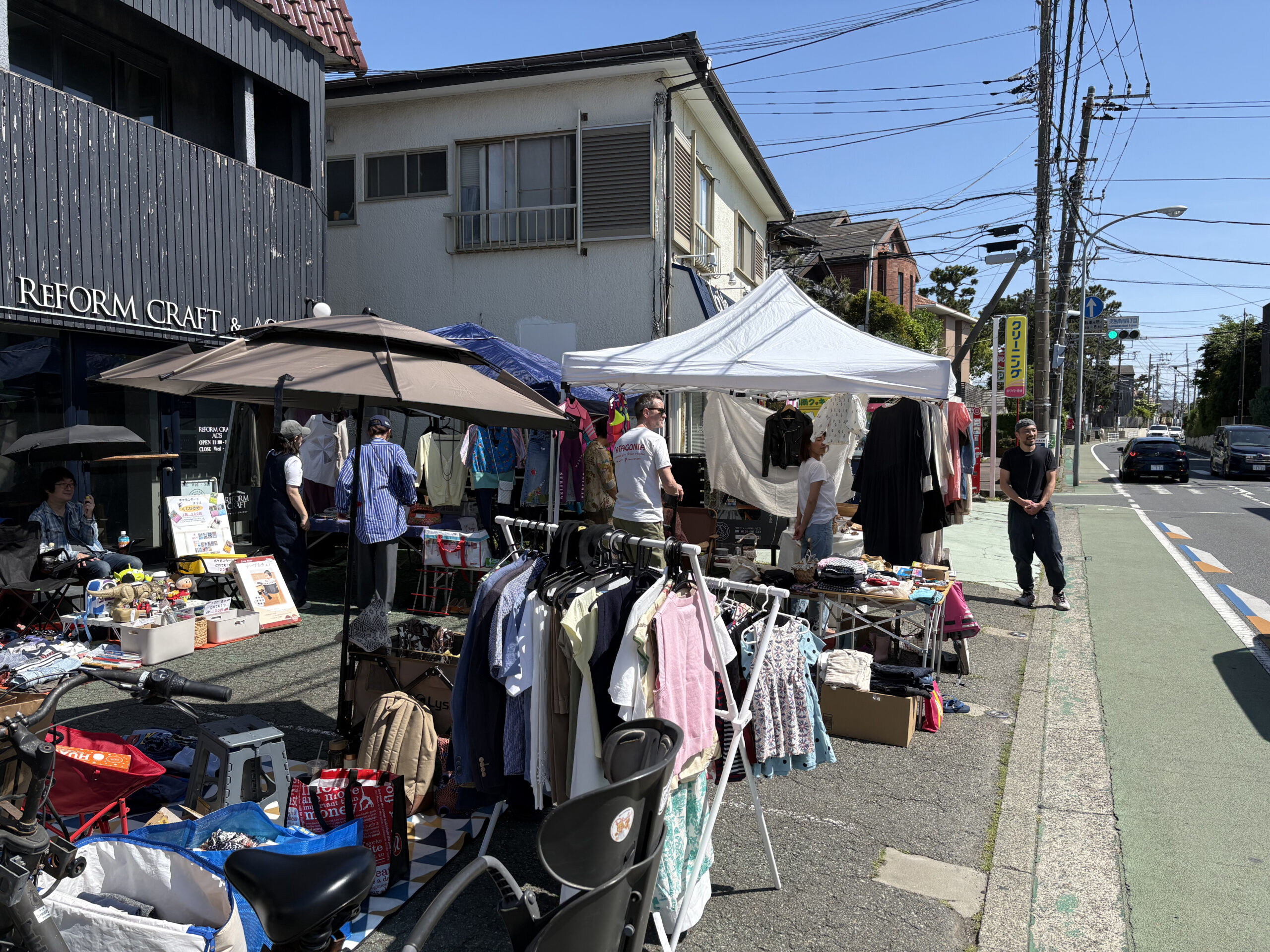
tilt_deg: -2.6
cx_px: 635
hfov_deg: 67.3
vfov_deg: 53.1
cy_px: 476
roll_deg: +0.4
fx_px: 954
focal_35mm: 26
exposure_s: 1/3279
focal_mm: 5.96
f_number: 1.6
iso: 50
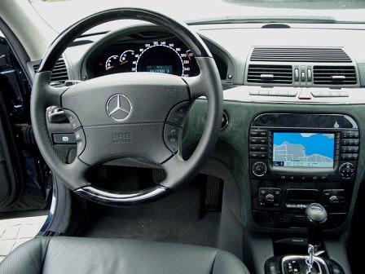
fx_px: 369
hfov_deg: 52.6
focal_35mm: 35
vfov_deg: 40.7
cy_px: 137
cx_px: 182
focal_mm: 5.8
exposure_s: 1/80
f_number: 2.6
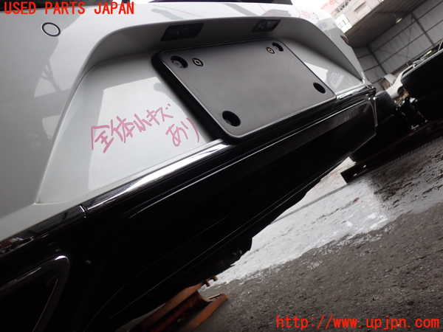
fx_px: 384
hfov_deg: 60.0
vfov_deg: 46.8
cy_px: 166
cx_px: 222
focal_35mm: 30
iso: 100
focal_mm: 5.4
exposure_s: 1/320
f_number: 3.2
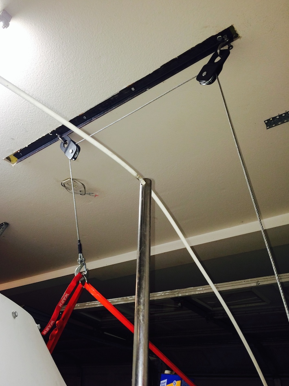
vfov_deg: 58.4
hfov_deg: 45.4
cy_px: 196
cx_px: 143
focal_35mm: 31
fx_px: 345
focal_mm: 4.12
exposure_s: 1/30
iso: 64
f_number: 2.2
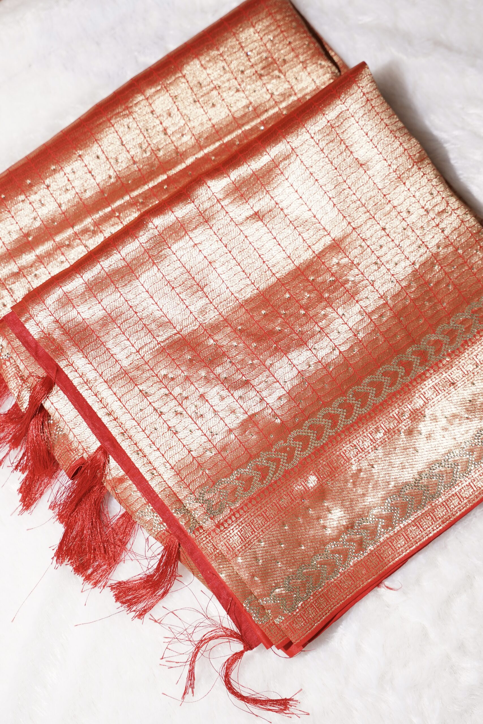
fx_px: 1429
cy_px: 362
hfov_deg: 19.2
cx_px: 242
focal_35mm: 71
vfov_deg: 28.5
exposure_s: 1/200
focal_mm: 47.8
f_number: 2.8
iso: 400
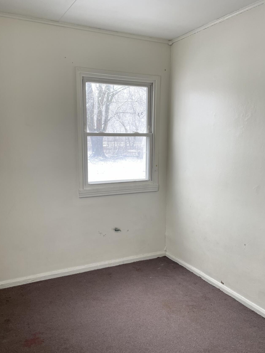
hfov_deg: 45.4
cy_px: 193
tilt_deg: -9.5
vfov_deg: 58.3
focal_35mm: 31
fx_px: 316
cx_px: 138
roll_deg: -0.5
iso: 50
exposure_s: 1/121
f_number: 1.6
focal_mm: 4.2
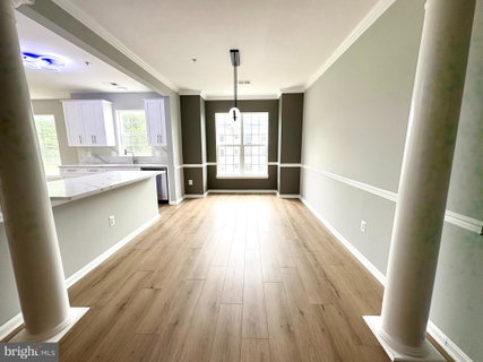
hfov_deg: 102.1
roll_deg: +2.0
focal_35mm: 14
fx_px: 195
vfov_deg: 85.6
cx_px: 242
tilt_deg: -8.8
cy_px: 181
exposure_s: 1/209
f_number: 2.2
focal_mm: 2.22
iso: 64
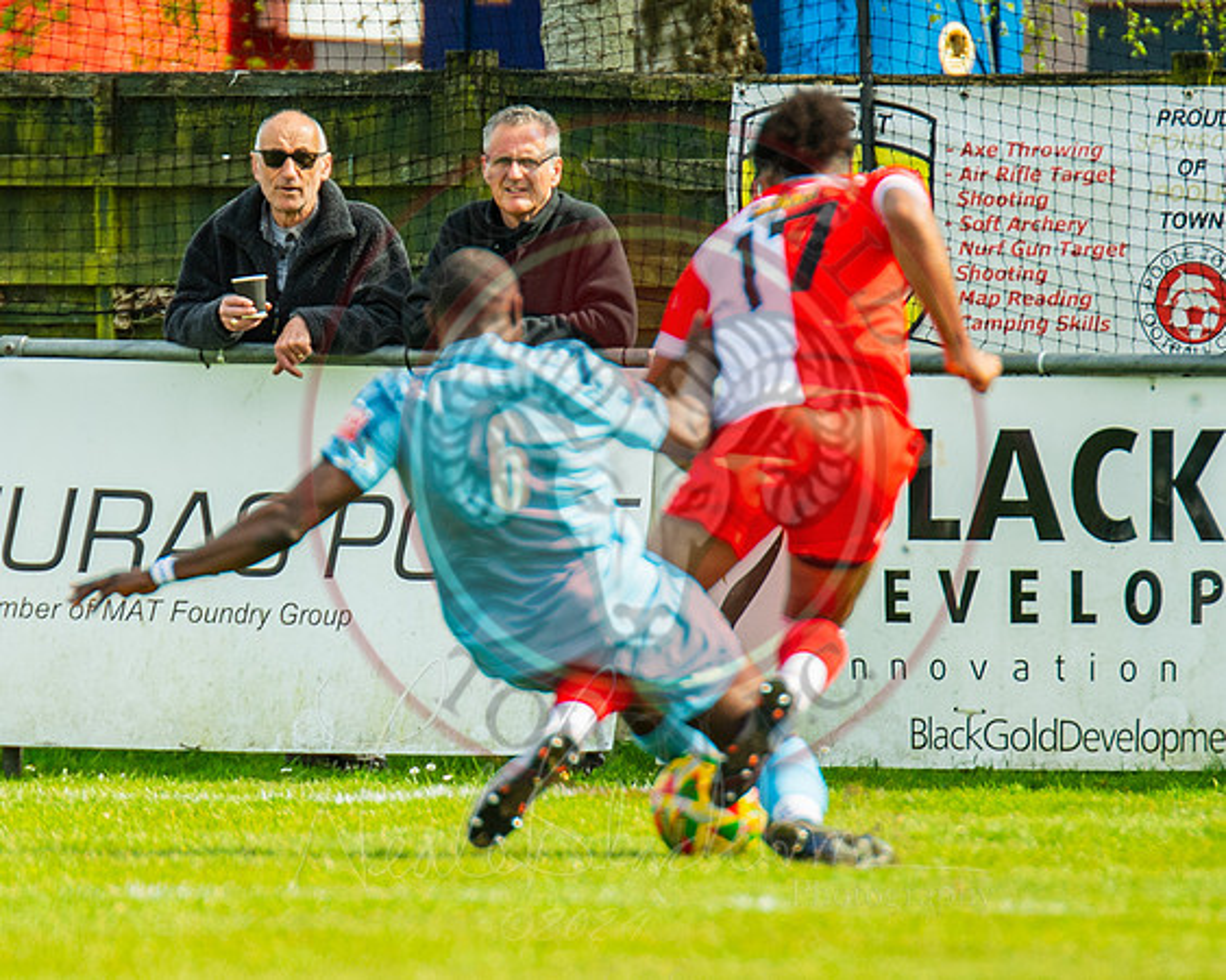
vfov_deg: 1.5
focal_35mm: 1005
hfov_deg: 1.9
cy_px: 496
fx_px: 36457
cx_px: 257
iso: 400
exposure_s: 1/1600
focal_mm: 420
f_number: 4
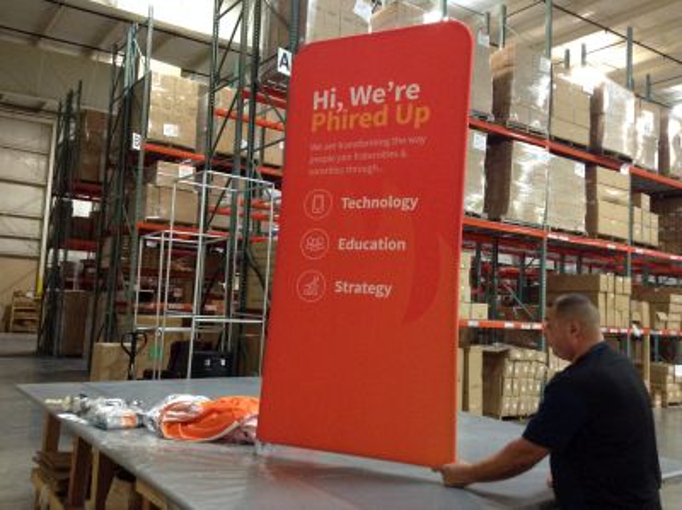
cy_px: 255
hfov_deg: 55.4
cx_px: 341
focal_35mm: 33
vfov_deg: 42.9
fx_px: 649
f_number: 2.4
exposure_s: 1/17
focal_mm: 3.3
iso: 200
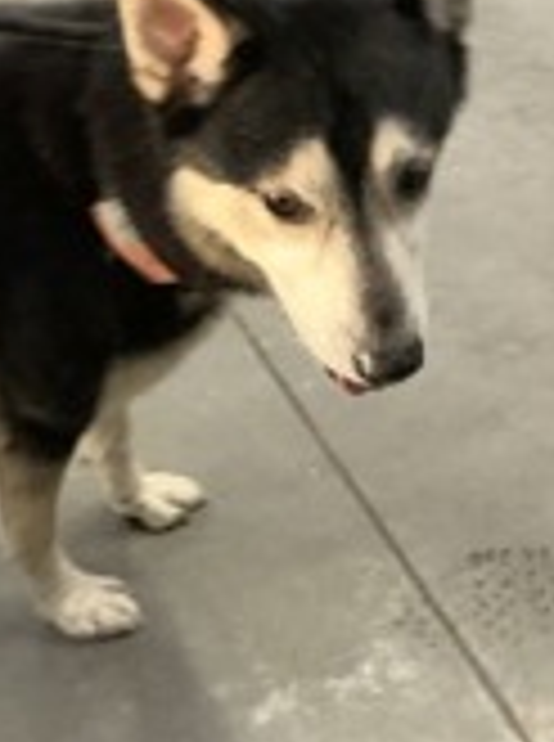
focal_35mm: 74
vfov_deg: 26.3
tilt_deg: -46.0
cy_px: 441
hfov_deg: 19.0
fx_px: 1585
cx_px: -56
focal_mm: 3
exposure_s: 1/40
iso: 200
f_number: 1.8
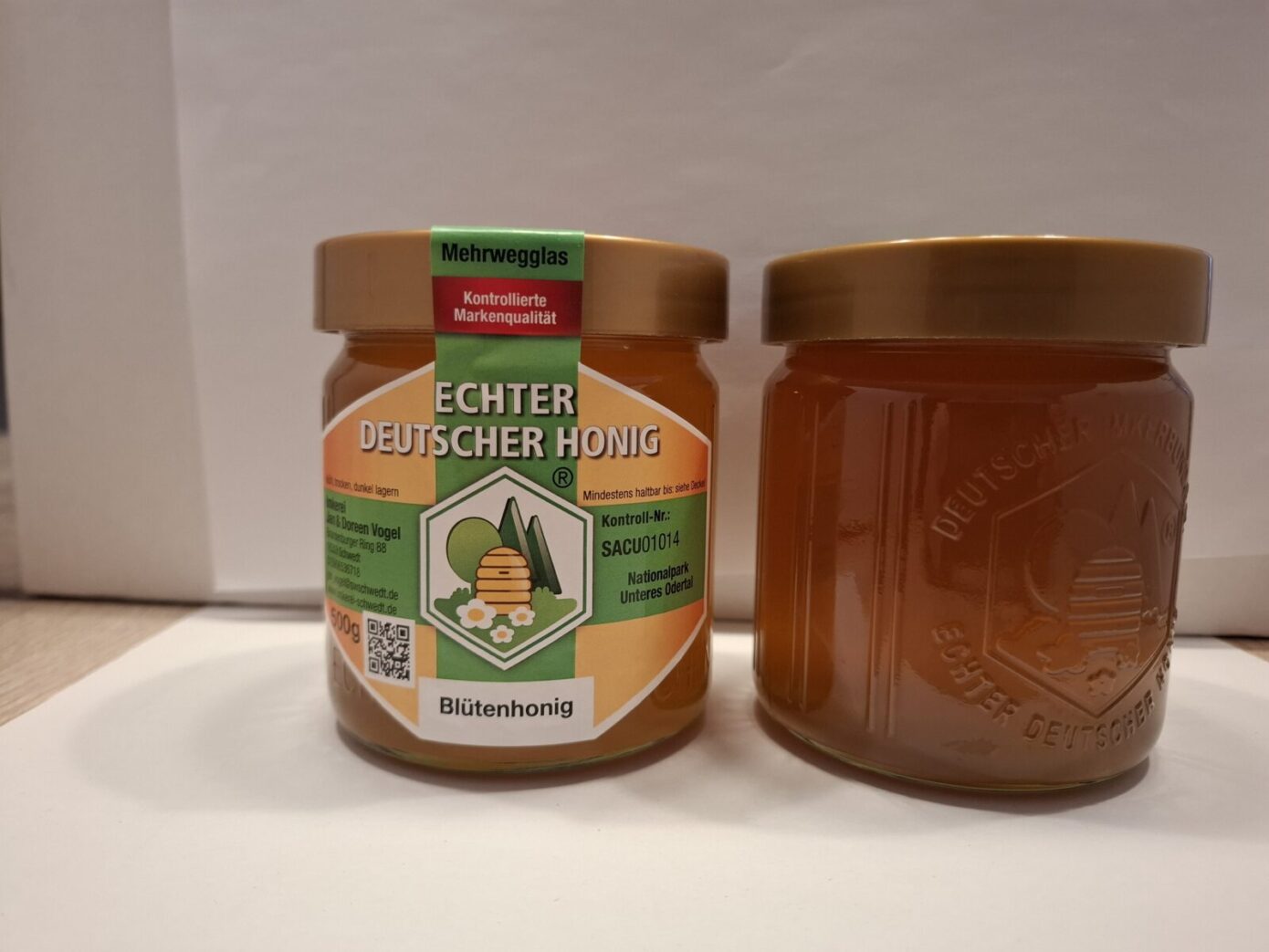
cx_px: 634
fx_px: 843
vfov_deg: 58.9
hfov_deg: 73.9
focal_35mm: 23
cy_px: 476
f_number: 1.8
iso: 250
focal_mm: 5.54
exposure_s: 1/50
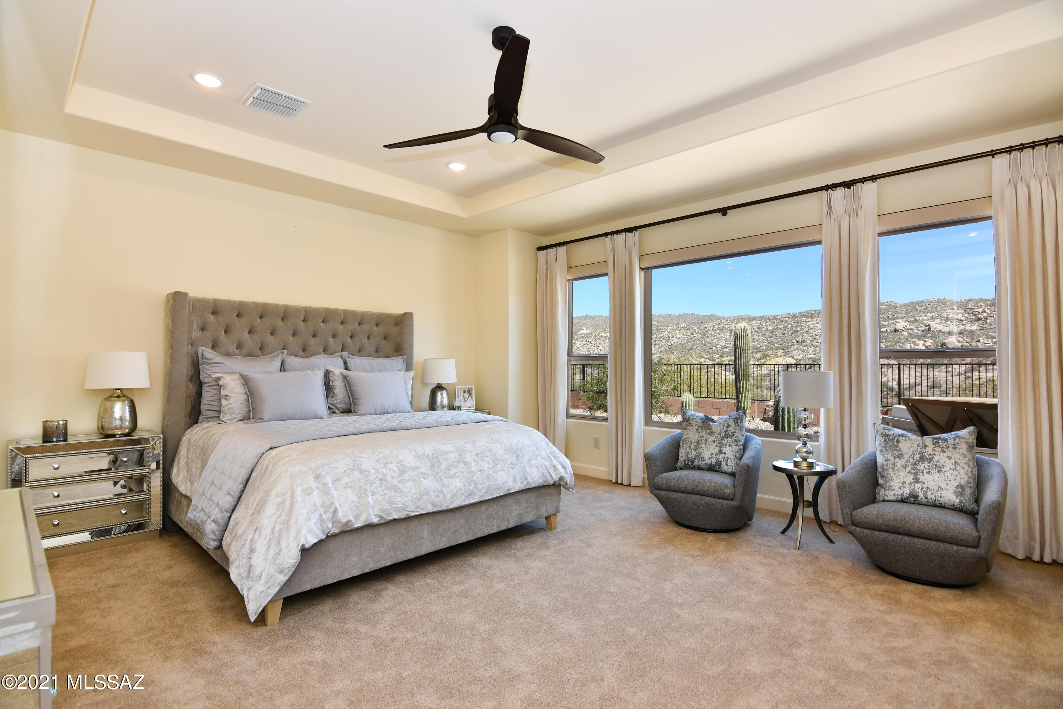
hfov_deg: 96.7
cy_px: 354
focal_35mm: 16
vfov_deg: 73.7
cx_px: 532
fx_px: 472
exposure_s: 1/125
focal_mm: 11
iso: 200
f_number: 5.6
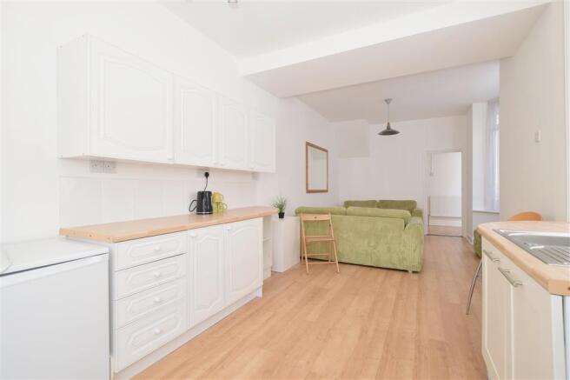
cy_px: 190
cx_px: 285
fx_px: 261
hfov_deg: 95.0
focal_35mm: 16
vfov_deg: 72.0
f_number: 9
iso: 500
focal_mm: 11
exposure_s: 1/15
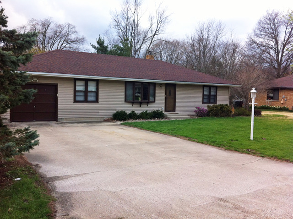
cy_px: 110
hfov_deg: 52.7
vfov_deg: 40.6
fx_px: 296
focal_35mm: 35
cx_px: 146
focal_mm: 3.85
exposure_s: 1/208
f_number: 2.8
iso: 80
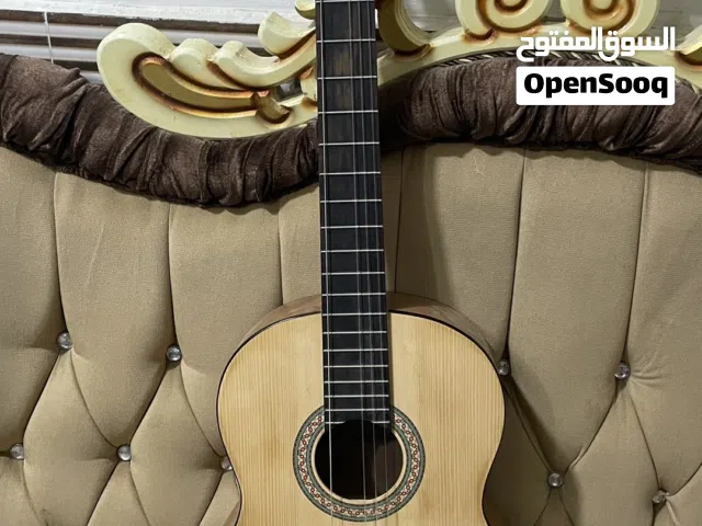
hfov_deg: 67.3
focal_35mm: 26
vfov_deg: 53.1
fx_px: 527
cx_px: 351
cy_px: 263
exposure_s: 1/50
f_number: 1.6
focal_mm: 4.2
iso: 320
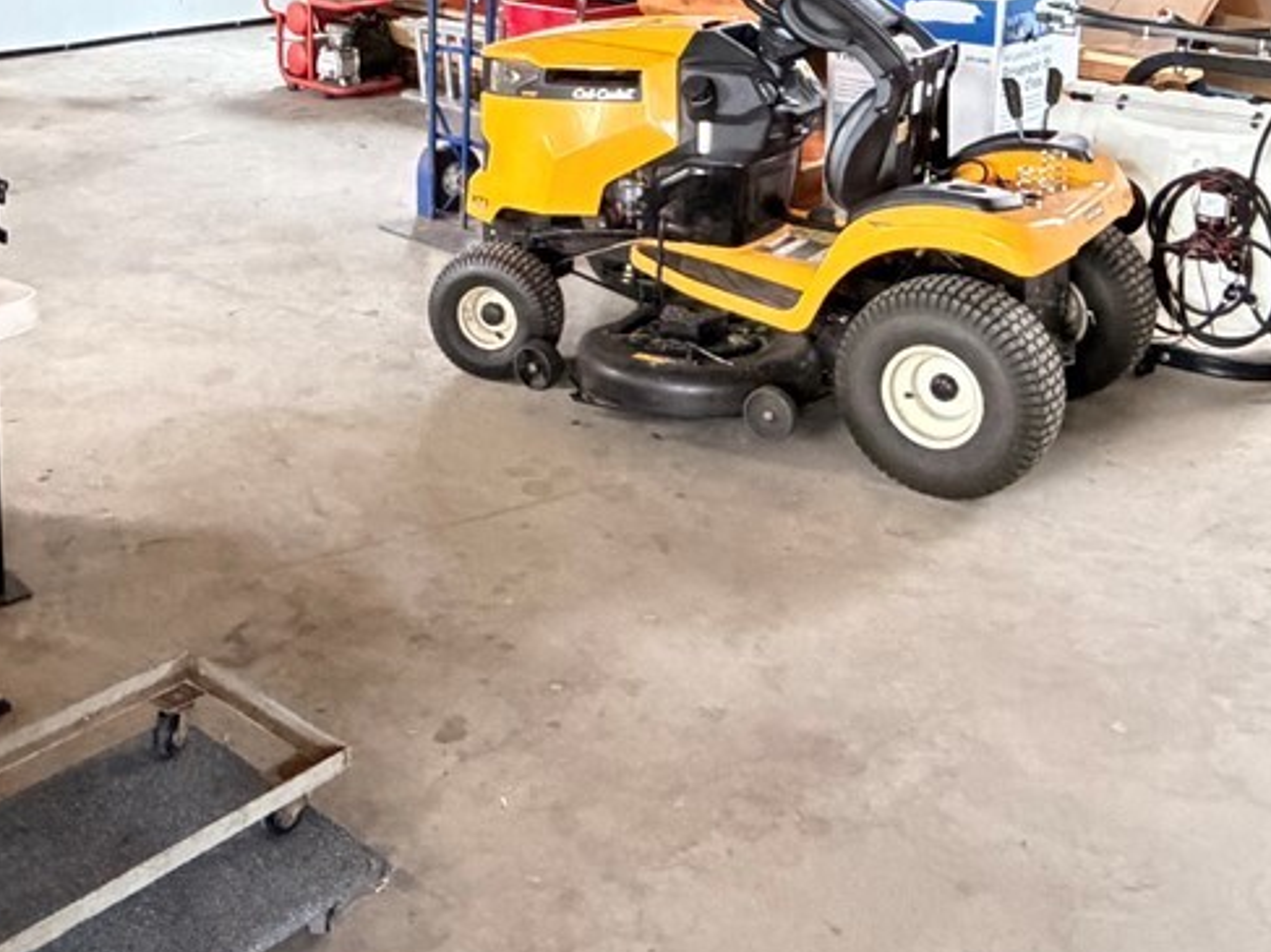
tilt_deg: -8.9
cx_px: 459
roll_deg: +0.3
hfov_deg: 40.9
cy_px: 10
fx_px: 1689
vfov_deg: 29.5
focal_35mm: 46
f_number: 2.2
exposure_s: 1/41
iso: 1250
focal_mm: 2.22
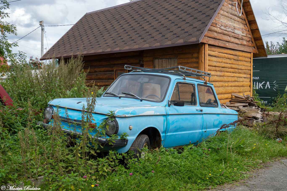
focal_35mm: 34
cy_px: 96
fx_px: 275
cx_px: 144
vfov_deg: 38.3
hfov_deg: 55.2
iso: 200
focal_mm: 23
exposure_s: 1/400
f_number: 7.1
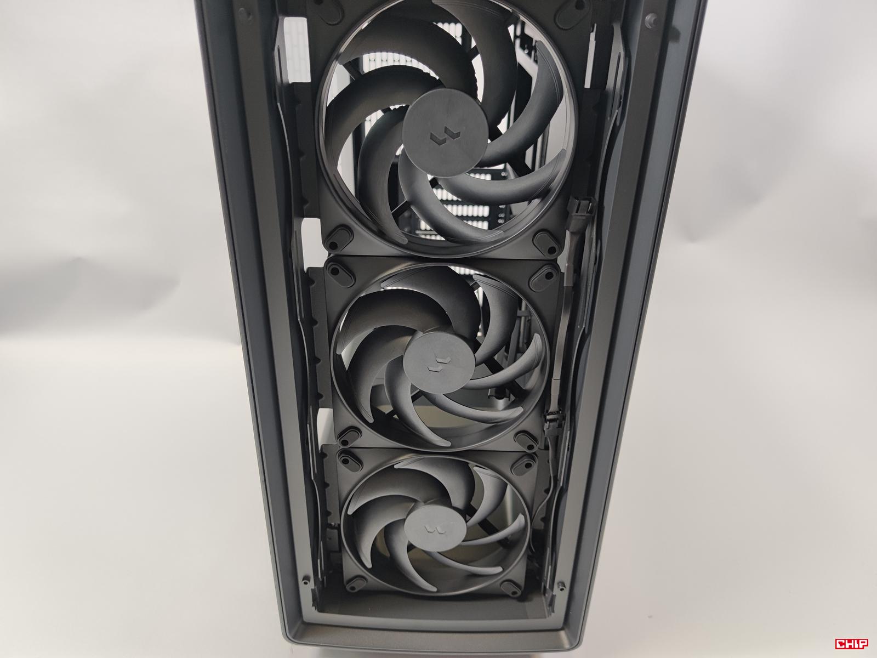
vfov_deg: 54.9
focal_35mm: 25
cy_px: 329
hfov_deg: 69.4
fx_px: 633
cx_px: 438
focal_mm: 6.78
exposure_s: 1/100
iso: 118
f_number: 1.85
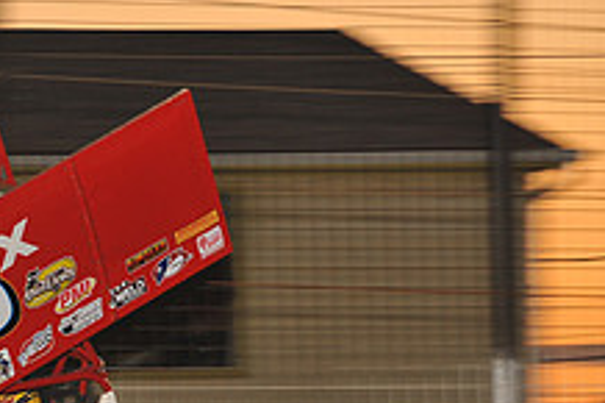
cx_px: -94
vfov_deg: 4.3
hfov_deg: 6.4
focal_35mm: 320
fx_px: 5374
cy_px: 445
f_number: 6.3
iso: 640
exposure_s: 1/320
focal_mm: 120
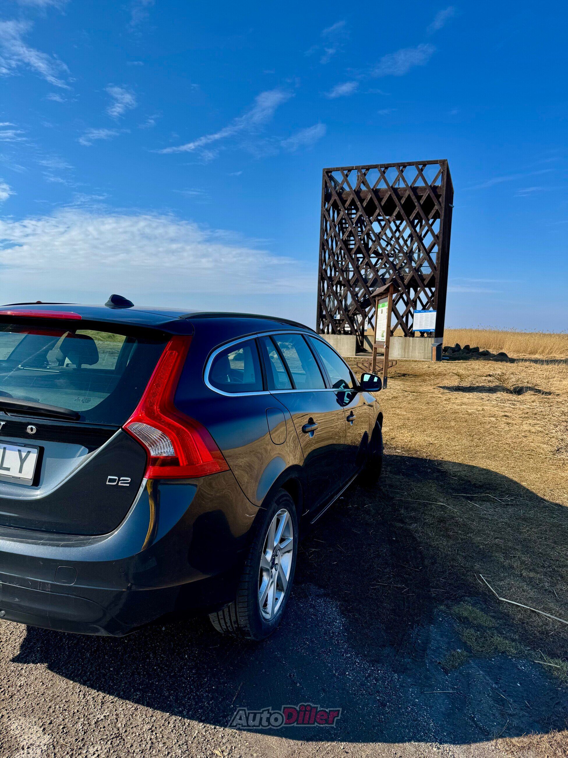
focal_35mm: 24
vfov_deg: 71.6
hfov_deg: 56.8
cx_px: 284
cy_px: 379
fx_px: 525
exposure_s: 1/4049
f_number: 1.78
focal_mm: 6.76
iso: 80
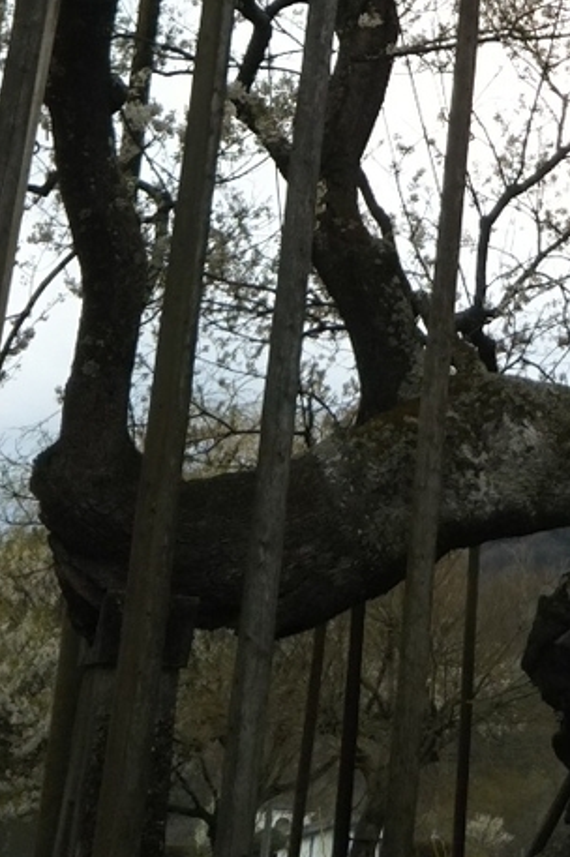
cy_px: -98
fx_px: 1950
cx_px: 758
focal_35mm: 82
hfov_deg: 15.7
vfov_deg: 23.2
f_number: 2.2
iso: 25
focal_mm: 4
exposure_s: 1/431
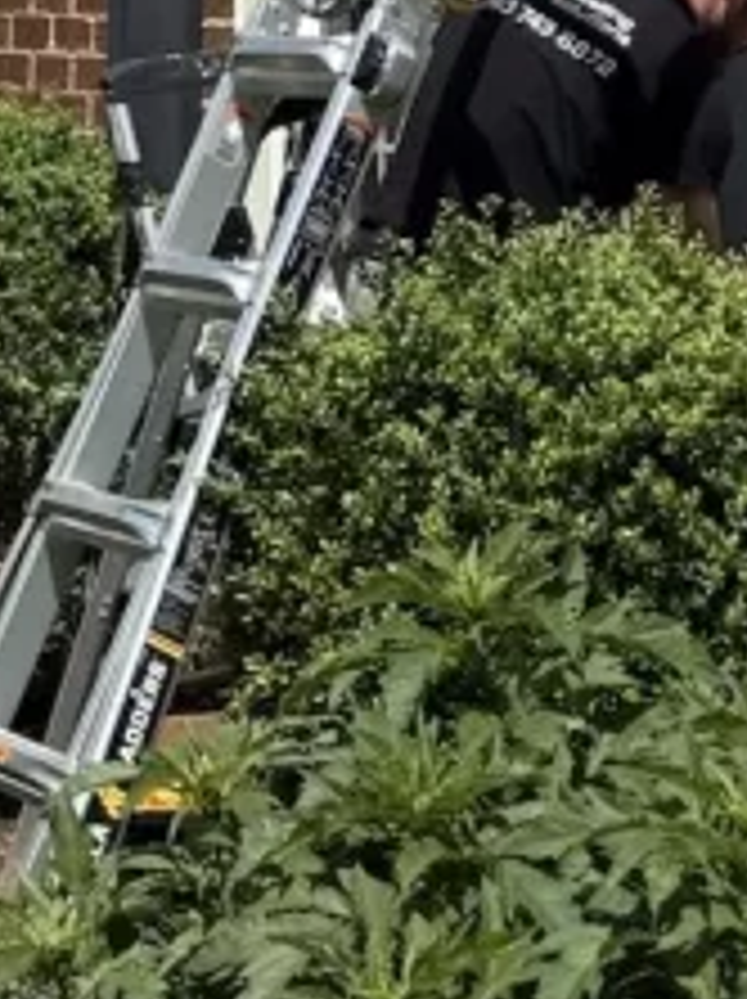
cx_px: 158
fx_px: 3748
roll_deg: -1.0
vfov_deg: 13.4
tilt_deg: +13.6
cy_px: -896
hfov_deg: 11.3
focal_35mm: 130
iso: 80
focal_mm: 6.76
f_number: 1.78
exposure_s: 1/5714
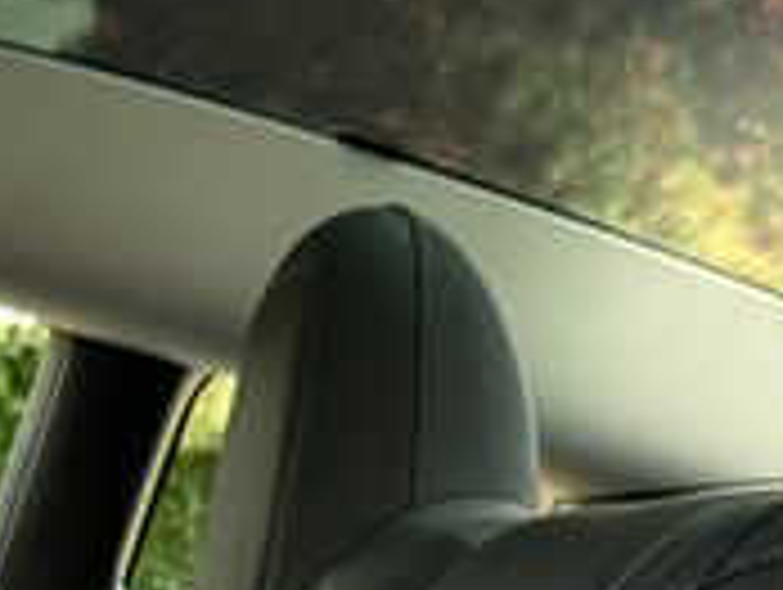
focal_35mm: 141
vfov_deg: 9.1
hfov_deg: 13.6
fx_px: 3194
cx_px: -166
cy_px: 1585
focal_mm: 6.76
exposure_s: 1/121
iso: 200
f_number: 1.78
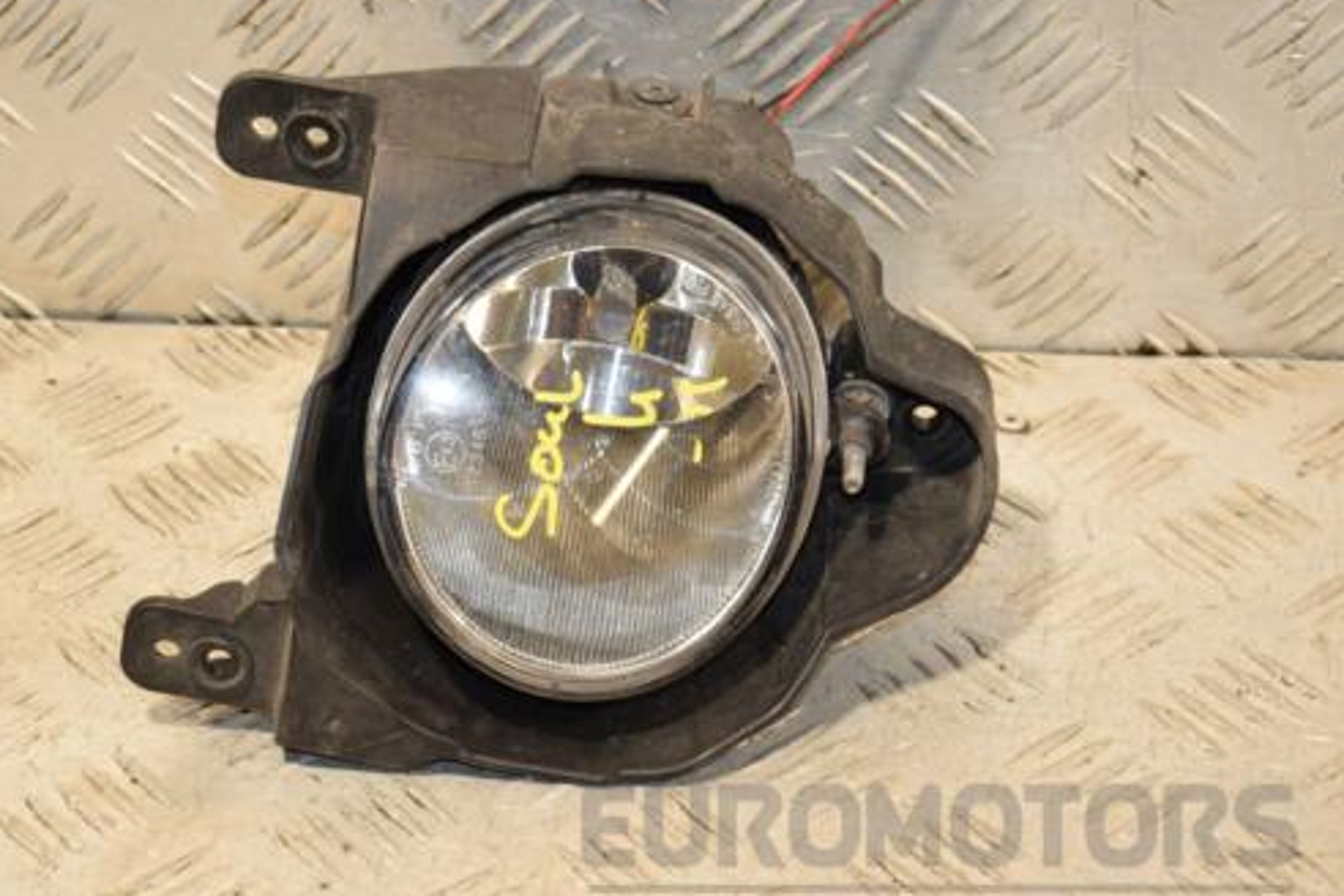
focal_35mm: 106
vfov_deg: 12.9
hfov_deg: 19.3
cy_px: 462
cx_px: 530
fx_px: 3957
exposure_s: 1/200
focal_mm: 58
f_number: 7.1
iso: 800
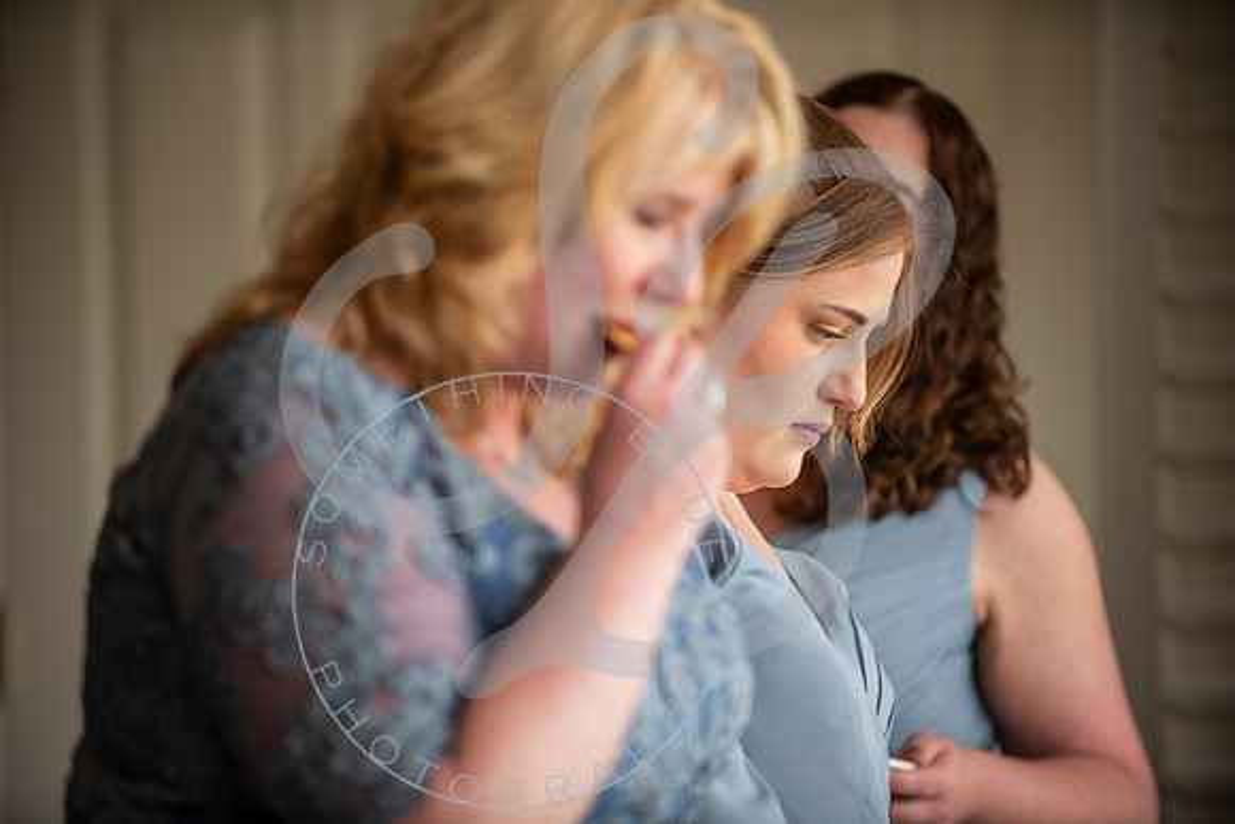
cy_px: 412
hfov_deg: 10.3
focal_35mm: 200
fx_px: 6862
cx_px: 618
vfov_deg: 6.9
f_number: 2.8
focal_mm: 200
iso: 100
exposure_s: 1/160
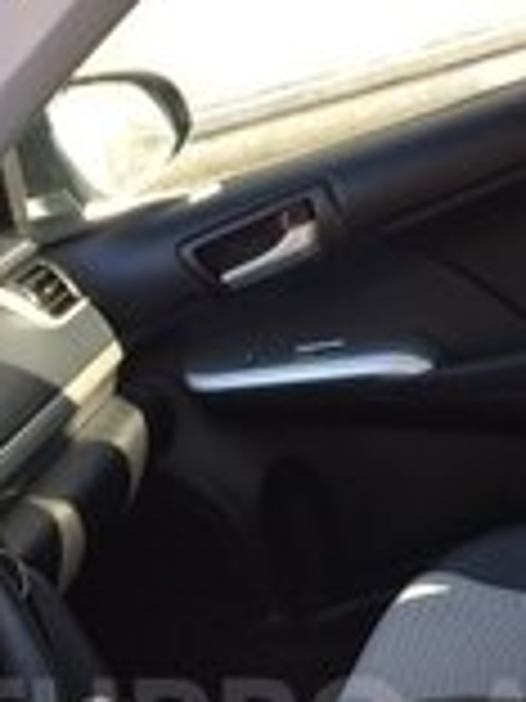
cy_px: 729
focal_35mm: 92
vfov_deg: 20.5
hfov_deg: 16.1
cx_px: 292
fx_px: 1864
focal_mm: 4.15
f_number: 2.2
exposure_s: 1/100
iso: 40
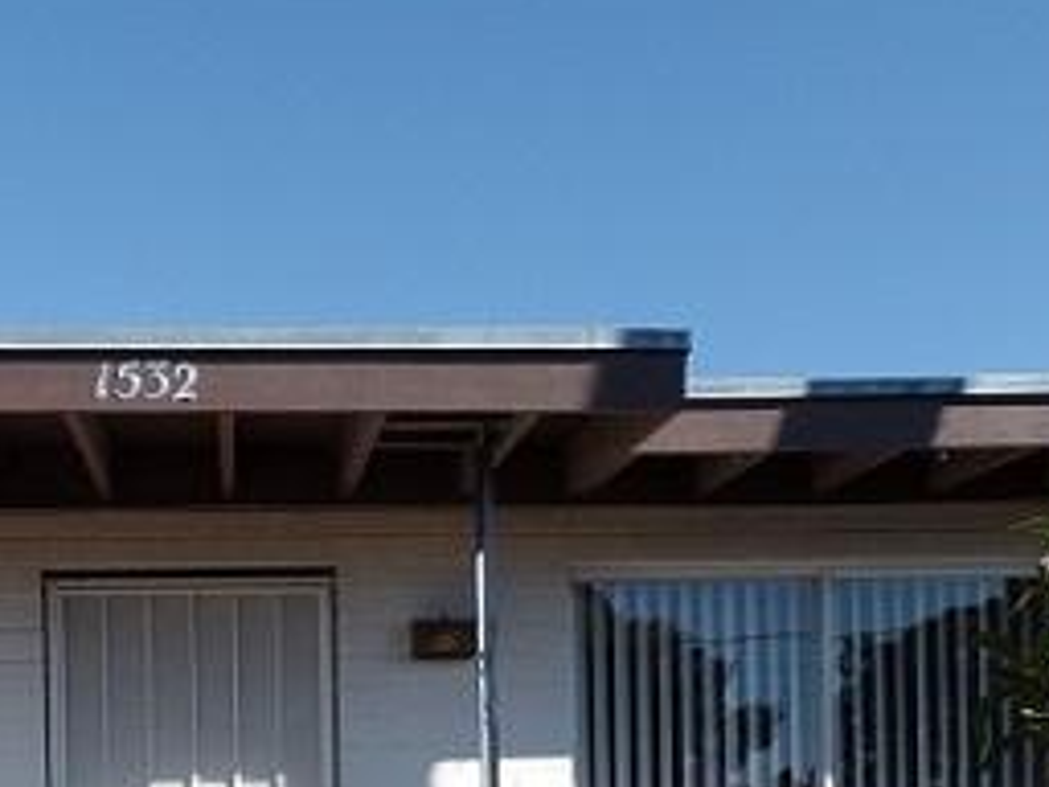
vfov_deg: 24.9
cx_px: 303
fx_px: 1636
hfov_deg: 35.0
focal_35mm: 54
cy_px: 898
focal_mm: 4.1
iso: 80
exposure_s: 1/750
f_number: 3.5
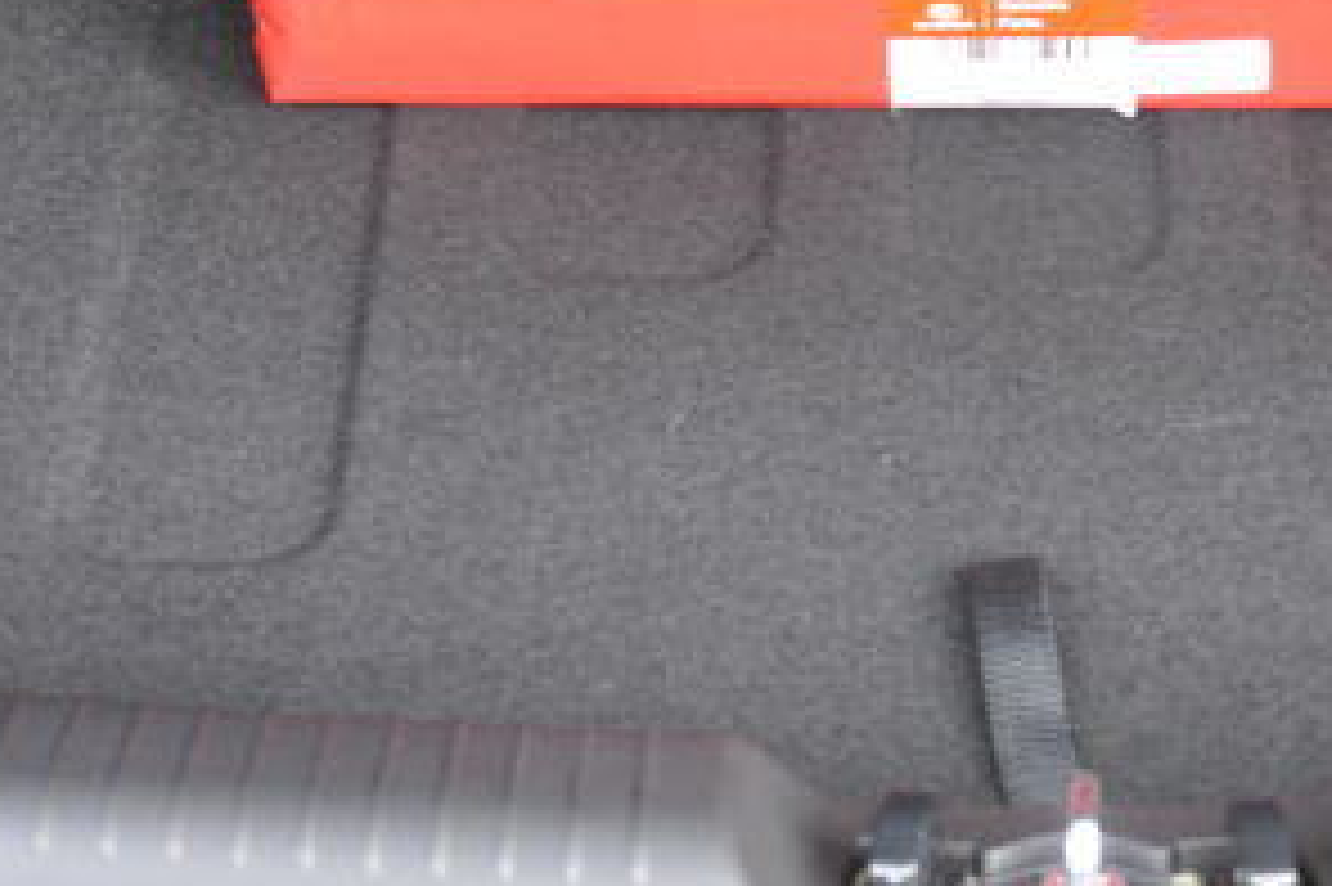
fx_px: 4215
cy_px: -301
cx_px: 986
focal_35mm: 114
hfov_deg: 17.9
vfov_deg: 11.6
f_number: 5
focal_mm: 22
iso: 400
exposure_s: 1/25
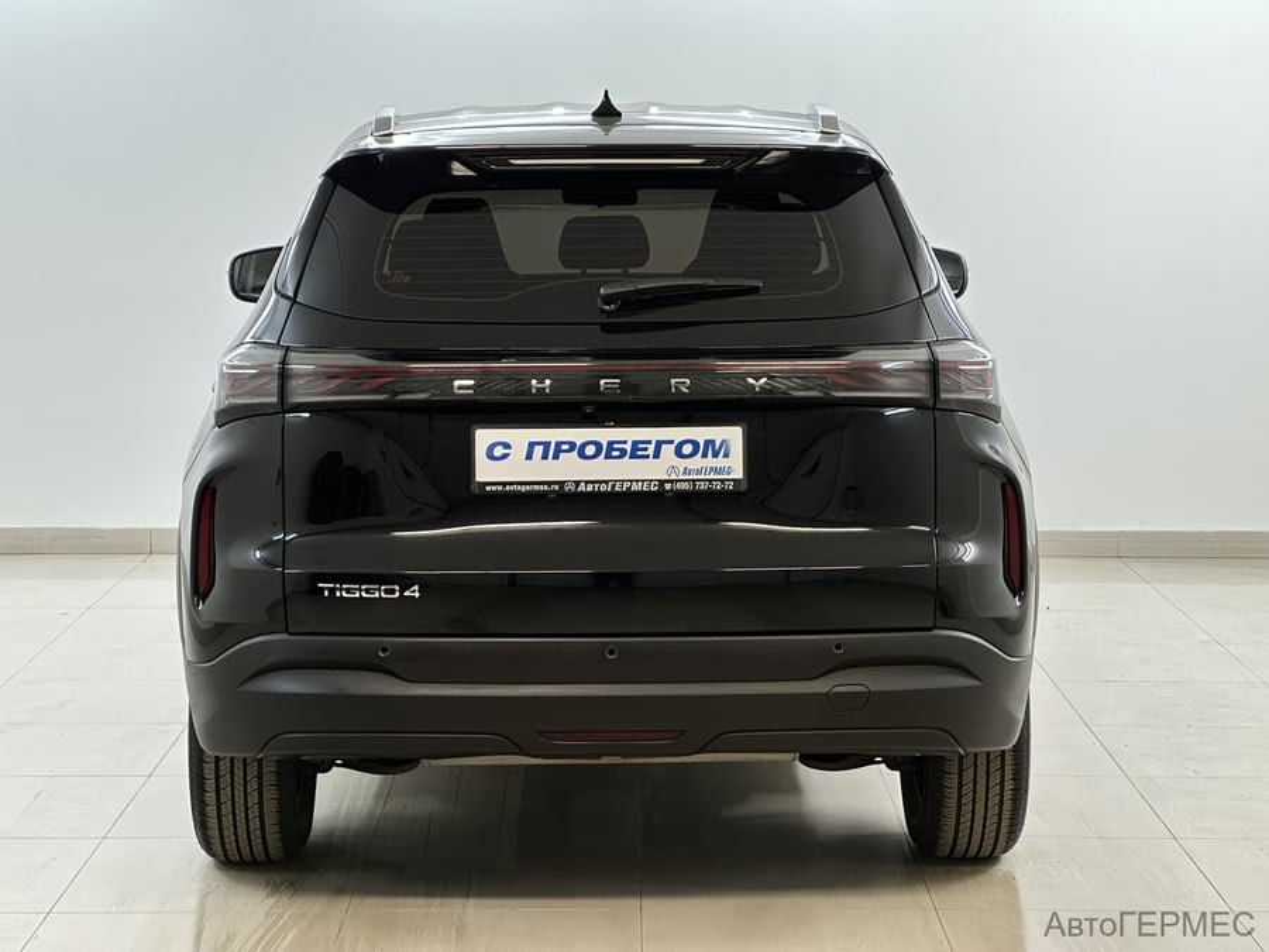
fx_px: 2823
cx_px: 634
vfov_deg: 19.1
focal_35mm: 77
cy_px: 476
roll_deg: -0.5
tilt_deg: -5.9
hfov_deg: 25.3
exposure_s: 1/50
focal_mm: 9
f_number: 2.8
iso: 500
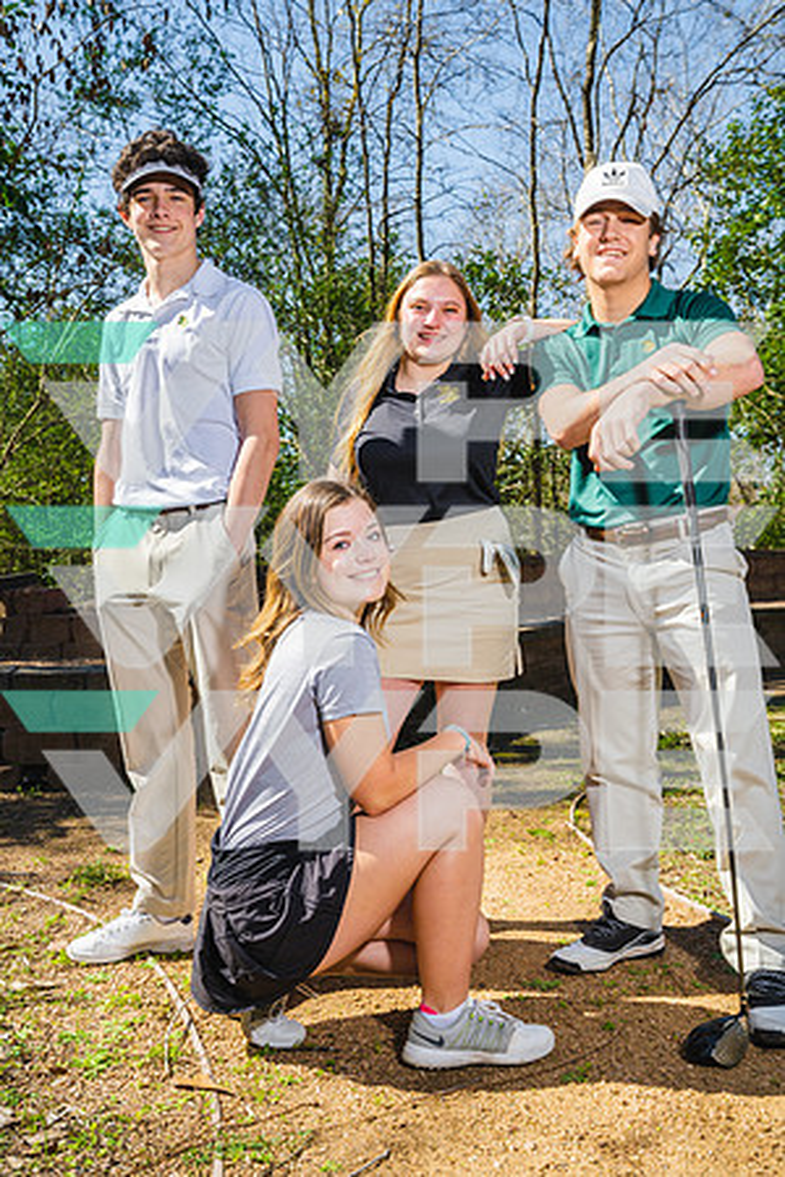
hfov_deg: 36.9
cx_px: 392
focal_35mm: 36
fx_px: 1177
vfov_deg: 53.1
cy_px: 588
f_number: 9
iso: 100
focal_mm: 36
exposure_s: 1/125
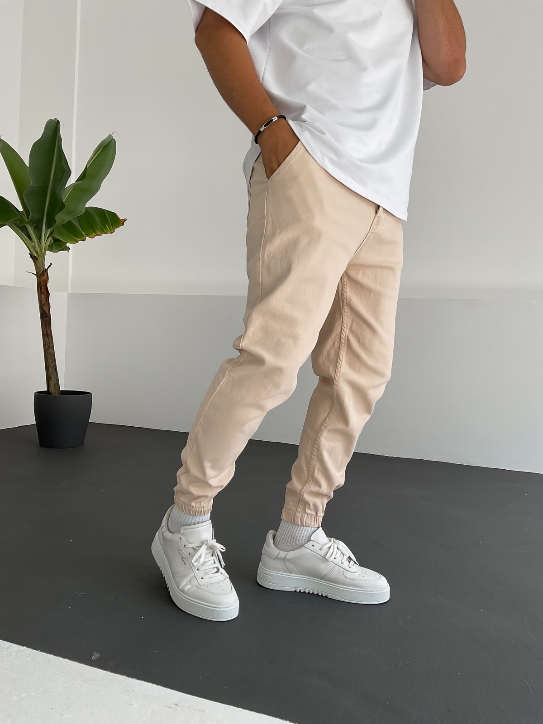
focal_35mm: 29
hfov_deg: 48.2
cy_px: 362
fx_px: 607
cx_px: 272
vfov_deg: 61.7
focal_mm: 3
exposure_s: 1/120
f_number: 1.8
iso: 20
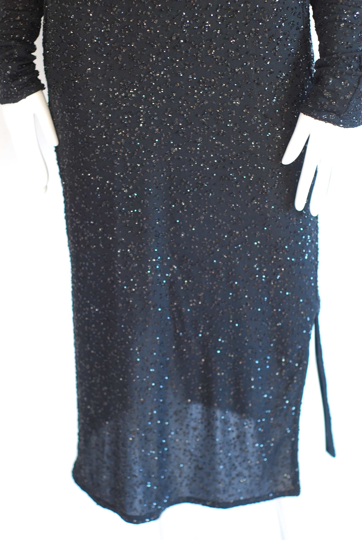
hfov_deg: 18.3
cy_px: 270
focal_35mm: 75
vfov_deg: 26.9
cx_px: 181
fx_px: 1126
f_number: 3.2
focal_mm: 50
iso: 100
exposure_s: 1/8
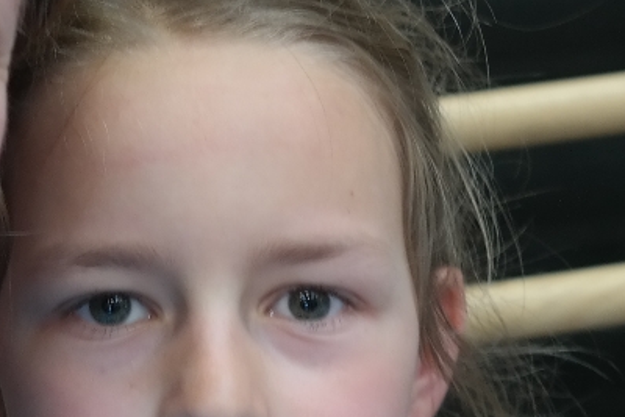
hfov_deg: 18.7
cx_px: 108
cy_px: -61
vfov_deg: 12.4
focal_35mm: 108
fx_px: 1876
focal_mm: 18
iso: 200
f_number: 3.5
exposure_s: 1/40
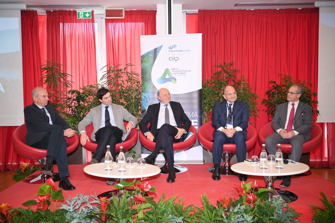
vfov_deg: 37.9
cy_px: 112
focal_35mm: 35
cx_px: 168
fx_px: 326
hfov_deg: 54.4
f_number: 2.8
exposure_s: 1/250
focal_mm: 35
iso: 800
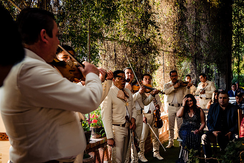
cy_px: 82
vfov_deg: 28.1
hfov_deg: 41.1
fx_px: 325
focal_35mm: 48
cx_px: 122
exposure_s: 1/320
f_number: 4.5
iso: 800
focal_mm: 48
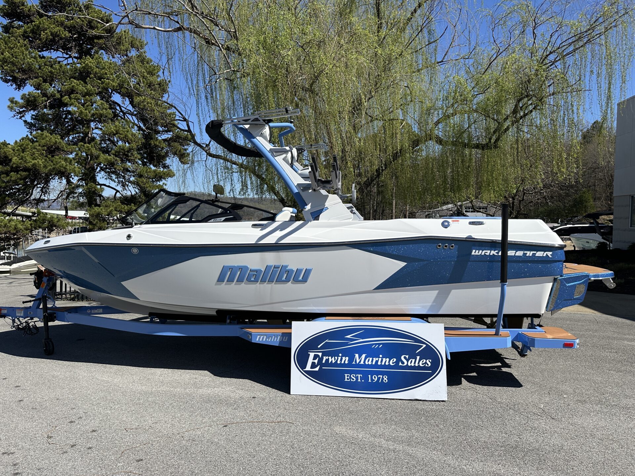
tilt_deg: -3.0
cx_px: 318
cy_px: 238
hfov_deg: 71.6
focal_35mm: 24
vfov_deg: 56.8
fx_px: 440
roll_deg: -1.8
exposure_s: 1/5848
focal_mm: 6.86
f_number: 1.78
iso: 80
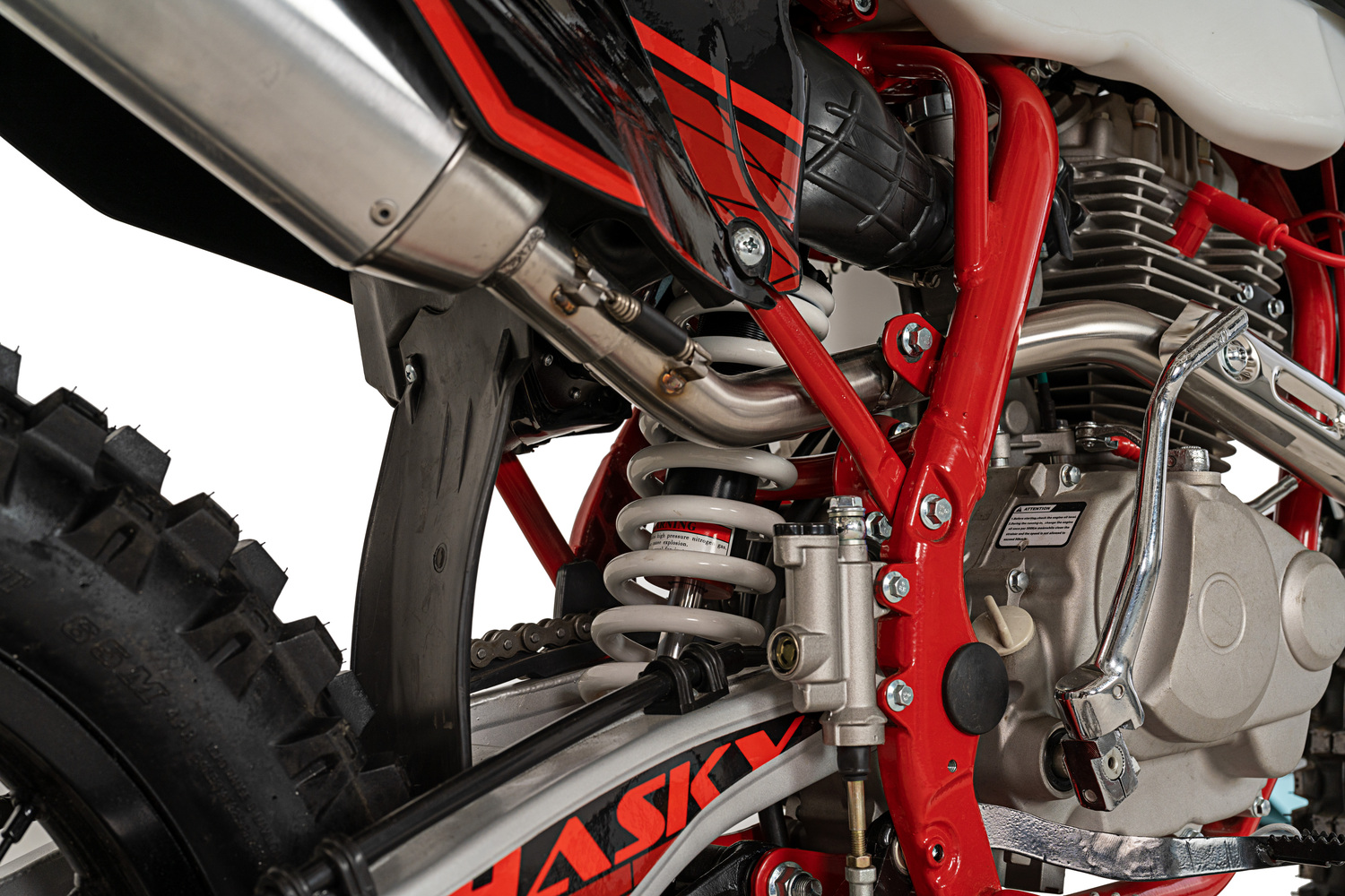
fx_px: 1868
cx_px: 672
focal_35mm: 50
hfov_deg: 39.6
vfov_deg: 27.0
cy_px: 448
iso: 200
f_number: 8
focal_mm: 50
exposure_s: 1/200
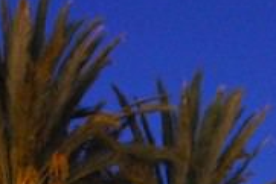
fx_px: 1174
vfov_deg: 8.0
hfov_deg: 13.3
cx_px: 241
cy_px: 504
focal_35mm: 153
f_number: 3.5
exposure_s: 1/4
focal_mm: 18
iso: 1600
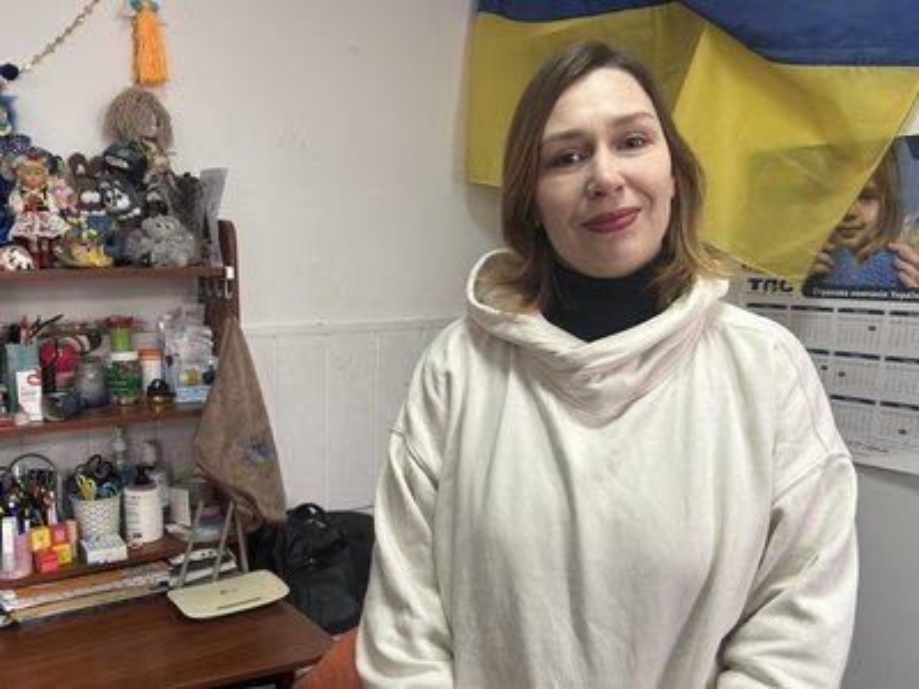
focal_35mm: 26
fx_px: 690
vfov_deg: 53.1
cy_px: 344
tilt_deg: -10.3
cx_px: 460
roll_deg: -0.2
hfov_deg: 67.3
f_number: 1.5
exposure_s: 1/50
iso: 100
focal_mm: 5.7
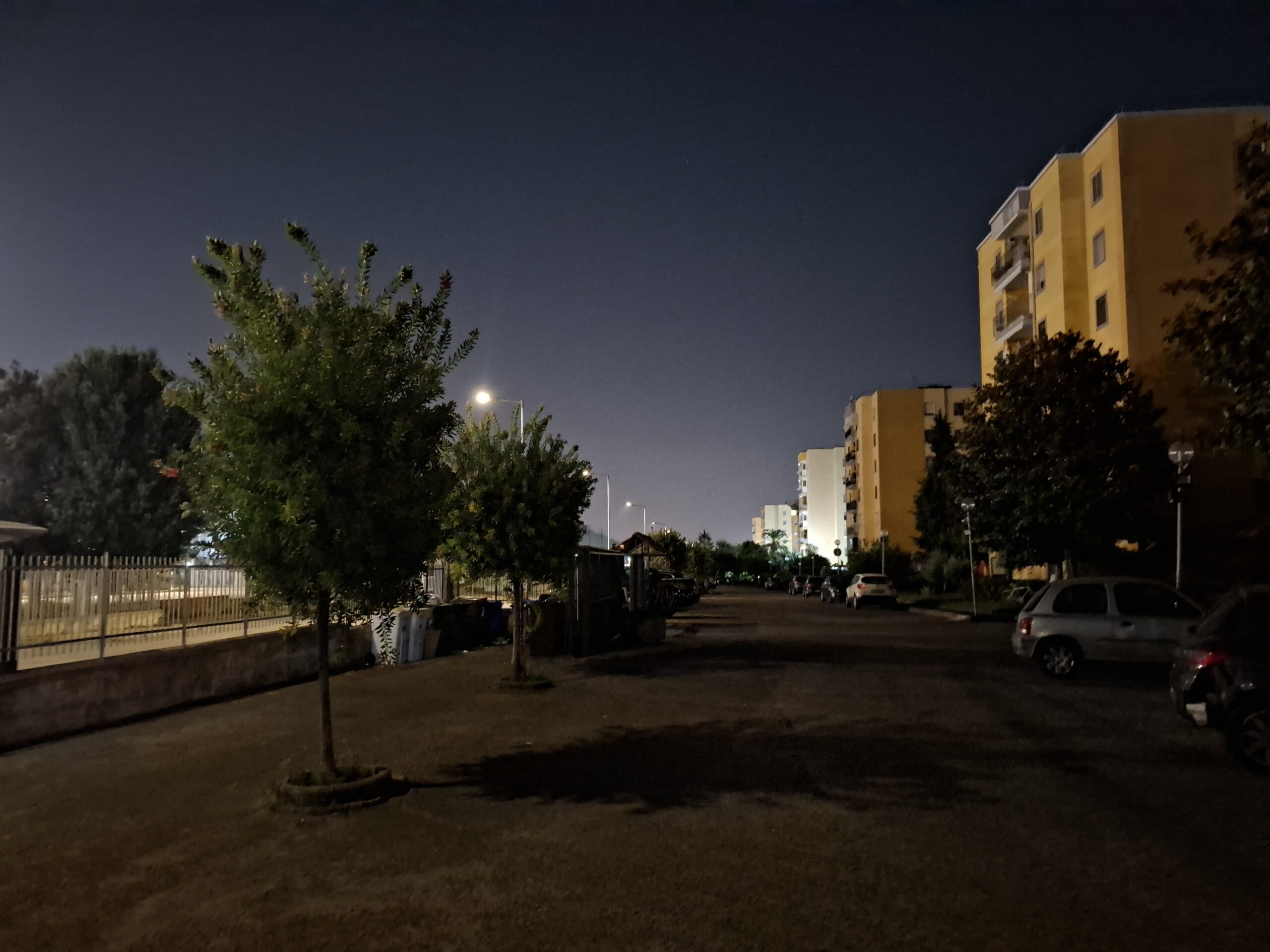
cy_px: 476
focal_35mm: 23
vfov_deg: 58.9
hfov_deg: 73.9
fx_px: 844
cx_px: 635
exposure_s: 1/4
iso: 2500
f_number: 1.8
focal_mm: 5.54
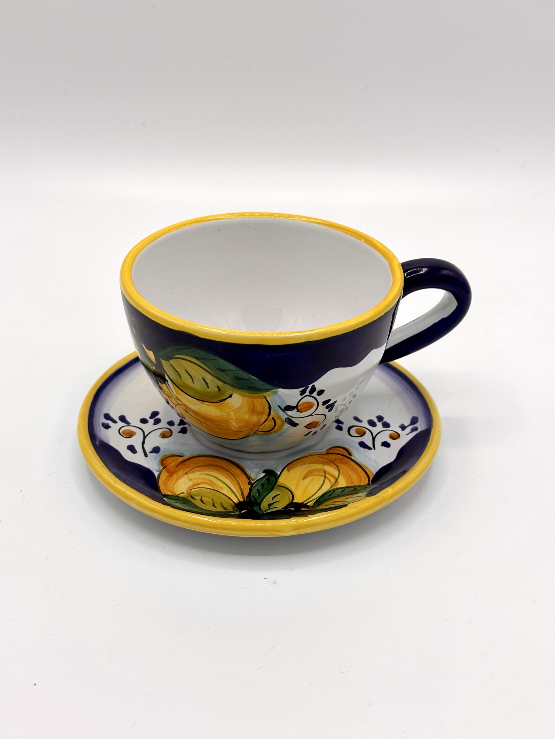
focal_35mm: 48
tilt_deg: -30.7
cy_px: 370
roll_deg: +0.3
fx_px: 1026
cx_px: 278
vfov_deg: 39.7
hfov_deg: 30.3
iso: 64
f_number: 1.78
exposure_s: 1/3058
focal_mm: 6.86
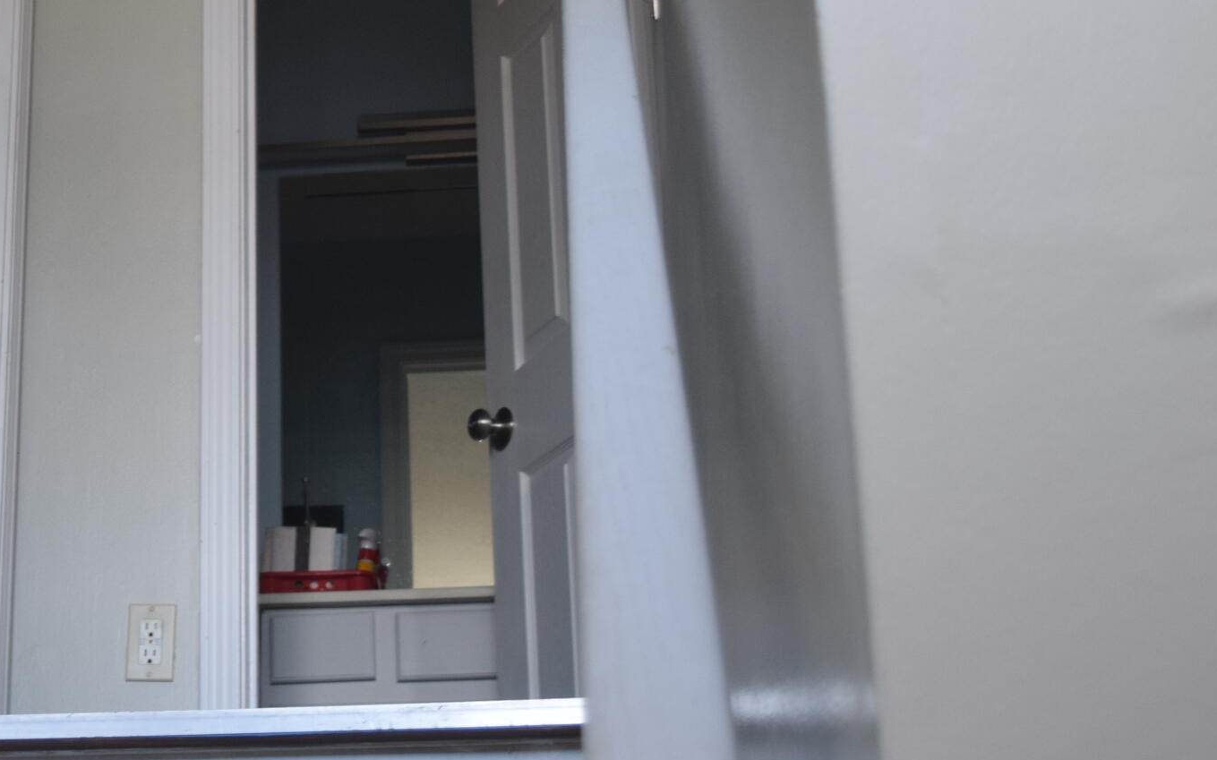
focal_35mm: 81
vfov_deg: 16.1
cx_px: 71
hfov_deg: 24.6
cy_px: 286
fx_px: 2686
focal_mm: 24
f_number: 4
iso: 450
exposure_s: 1/60
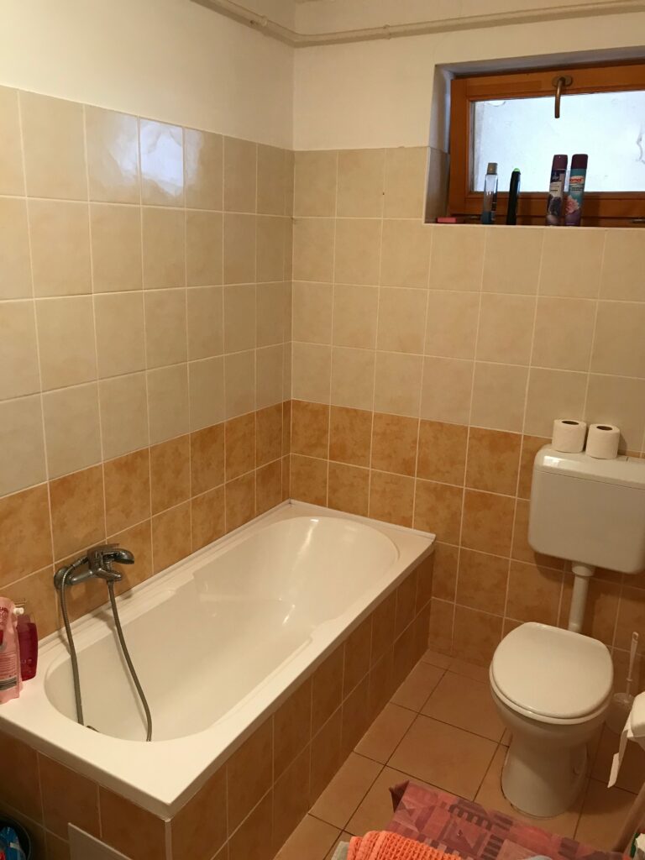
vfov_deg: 63.4
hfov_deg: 49.7
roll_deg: -1.7
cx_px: 322
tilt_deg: -14.4
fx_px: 696
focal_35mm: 28
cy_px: 430
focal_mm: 3.99
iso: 40
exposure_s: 1/17
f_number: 1.8
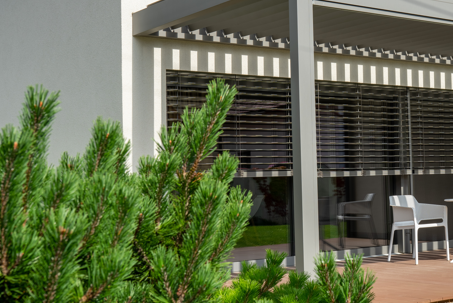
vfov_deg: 20.3
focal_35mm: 67
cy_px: 136
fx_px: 843
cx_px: 374
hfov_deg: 29.3
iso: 100
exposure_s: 1/640
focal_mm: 35
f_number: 9
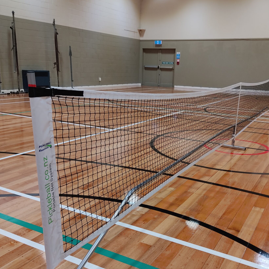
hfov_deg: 45.9
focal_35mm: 36
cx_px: 155
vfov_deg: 46.0
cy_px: 150
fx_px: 317
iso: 104
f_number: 1.79
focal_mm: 4.74
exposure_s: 1/33
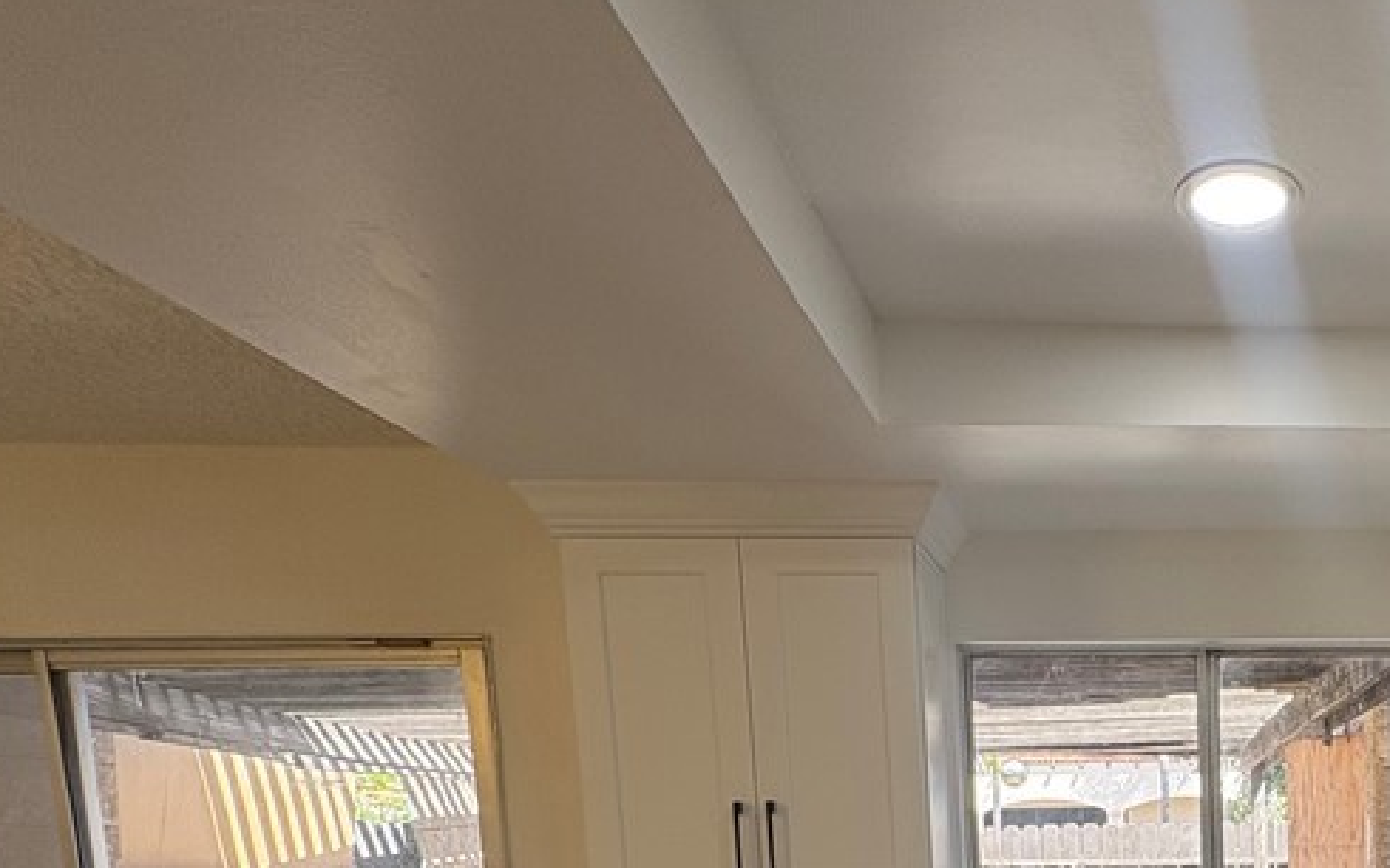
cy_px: 962
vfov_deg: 34.8
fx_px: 1174
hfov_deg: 52.9
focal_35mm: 31
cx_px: 1277
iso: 64
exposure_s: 1/162
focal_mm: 2.22
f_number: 2.2
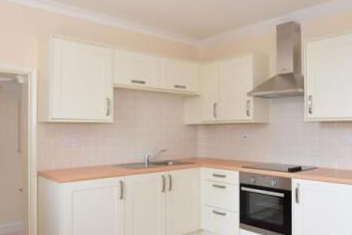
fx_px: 274
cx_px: 174
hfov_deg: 65.5
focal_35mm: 28
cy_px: 133
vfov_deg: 46.3
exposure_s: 1/13
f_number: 5.6
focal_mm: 10
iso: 400
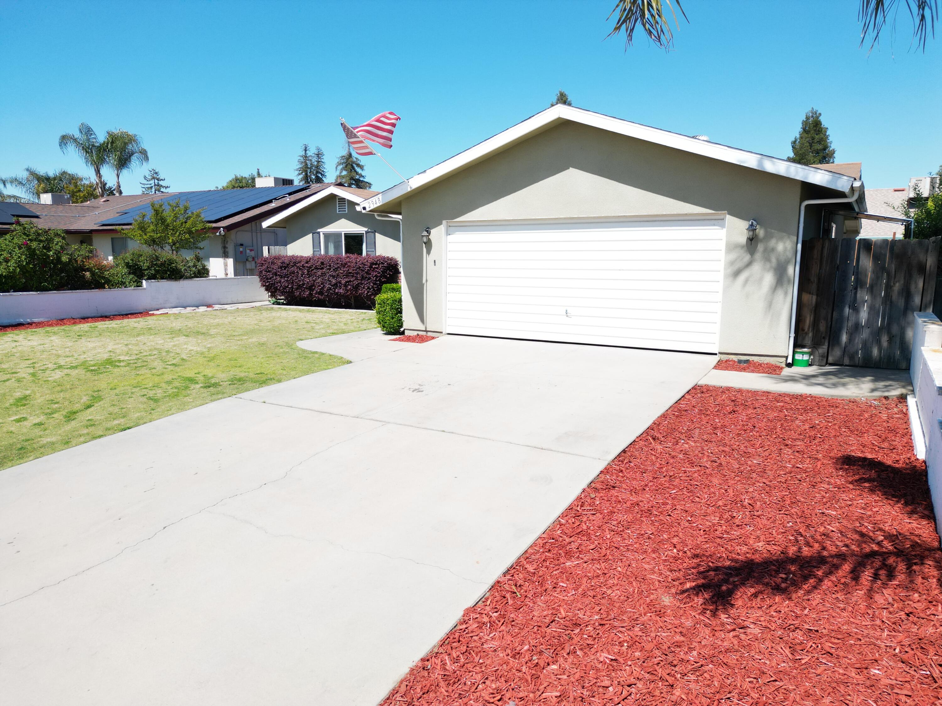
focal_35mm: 24
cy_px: 353
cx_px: 471
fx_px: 653
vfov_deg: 56.8
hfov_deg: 71.6
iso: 200
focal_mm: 6.72
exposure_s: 1/2500
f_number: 1.7
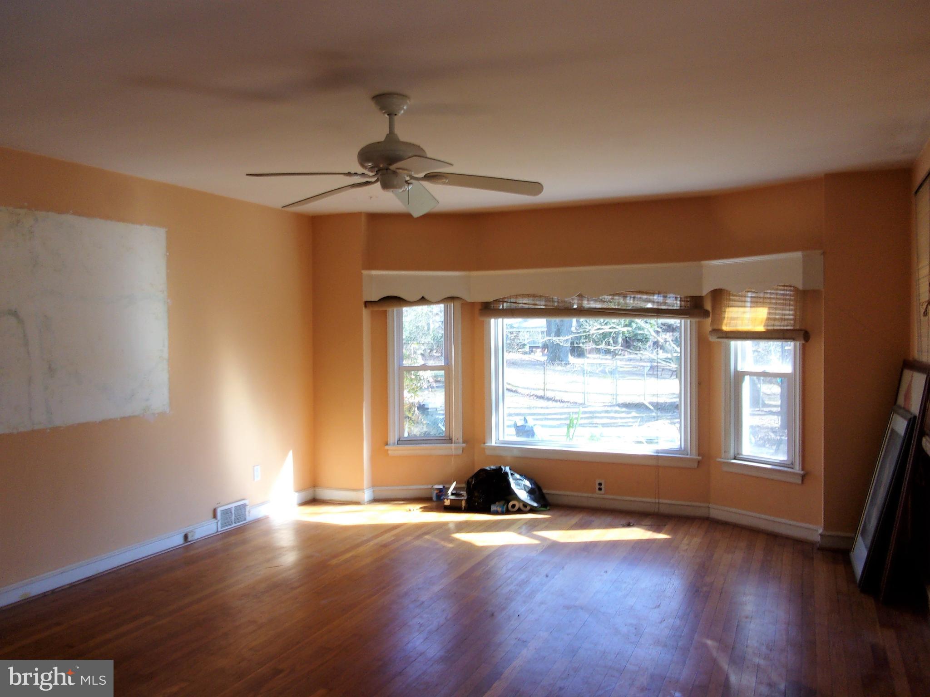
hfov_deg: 63.4
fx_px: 752
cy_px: 348
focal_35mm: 28
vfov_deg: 49.7
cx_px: 465
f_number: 3.9
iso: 95
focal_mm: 5.1
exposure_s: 1/34
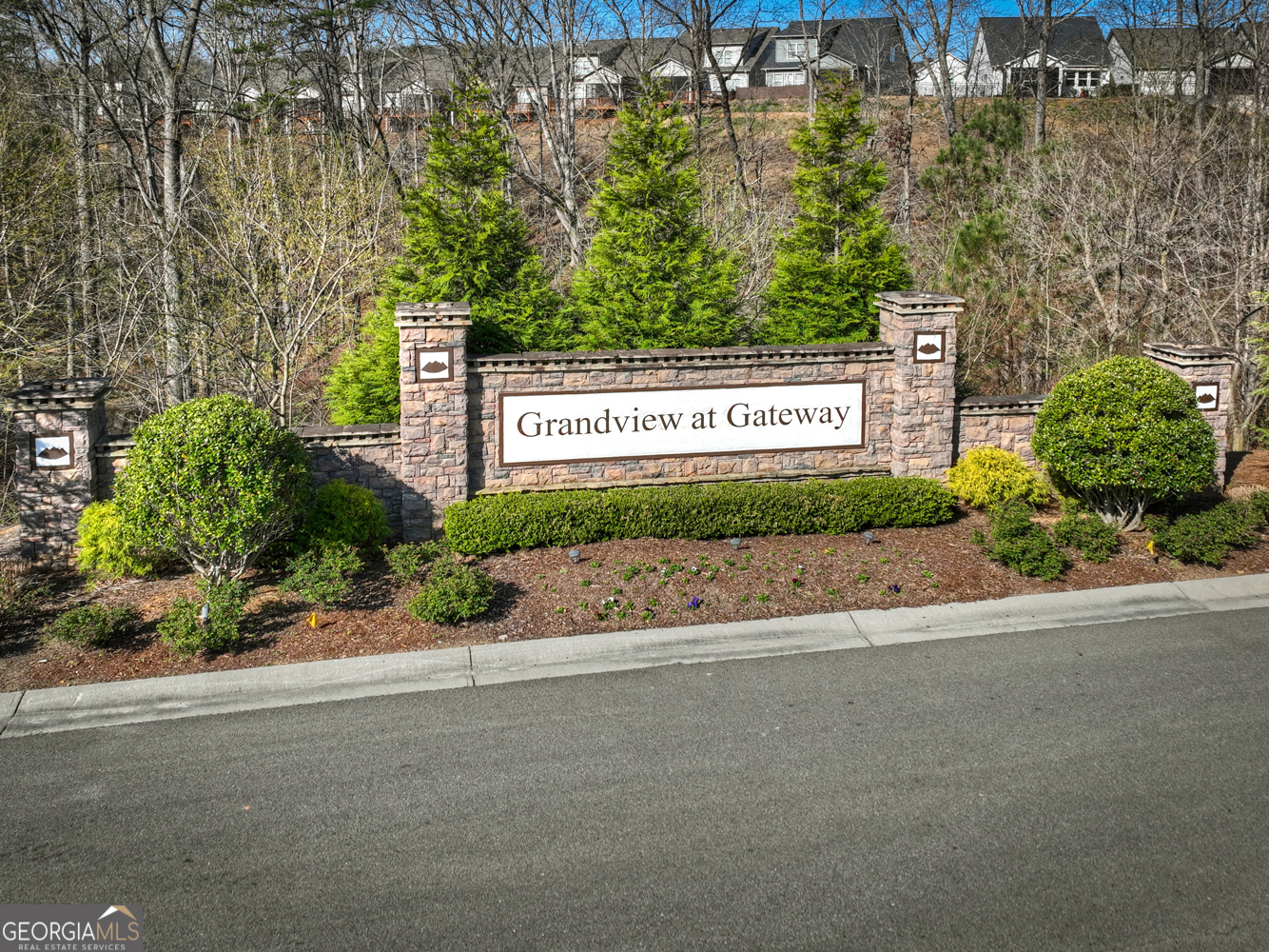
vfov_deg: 56.8
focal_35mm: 24
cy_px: 476
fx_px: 880
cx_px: 634
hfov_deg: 71.6
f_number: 2.8
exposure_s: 1/320
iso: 100
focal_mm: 12.3
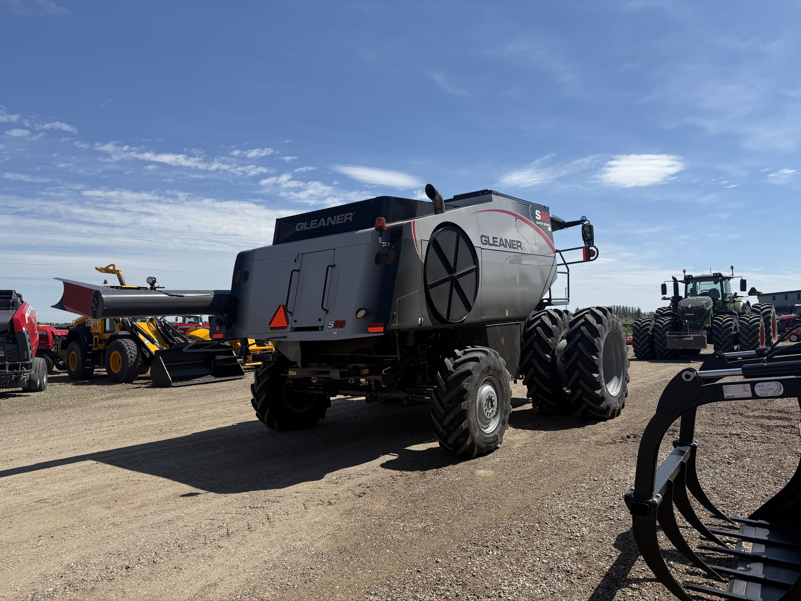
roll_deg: +0.6
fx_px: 555
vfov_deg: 56.8
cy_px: 300
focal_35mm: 24
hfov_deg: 71.6
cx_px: 400
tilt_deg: +2.3
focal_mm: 6.76
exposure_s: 1/6711
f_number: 1.78
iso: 80
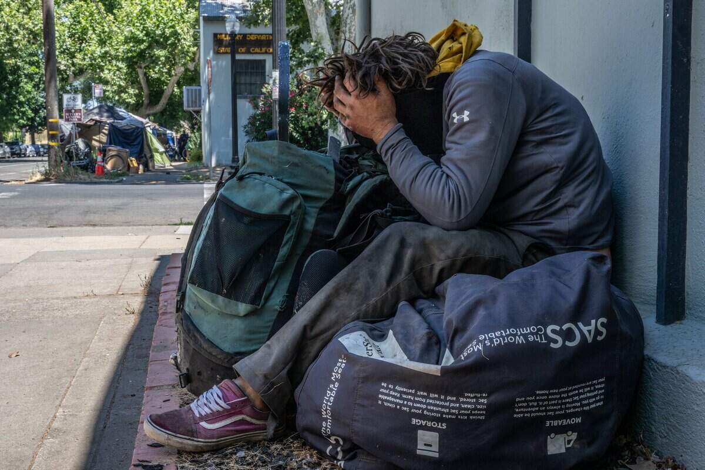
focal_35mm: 48
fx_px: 940
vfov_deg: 28.1
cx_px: 352
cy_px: 235
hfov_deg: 41.1
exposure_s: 1/40
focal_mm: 48
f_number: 20
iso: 200
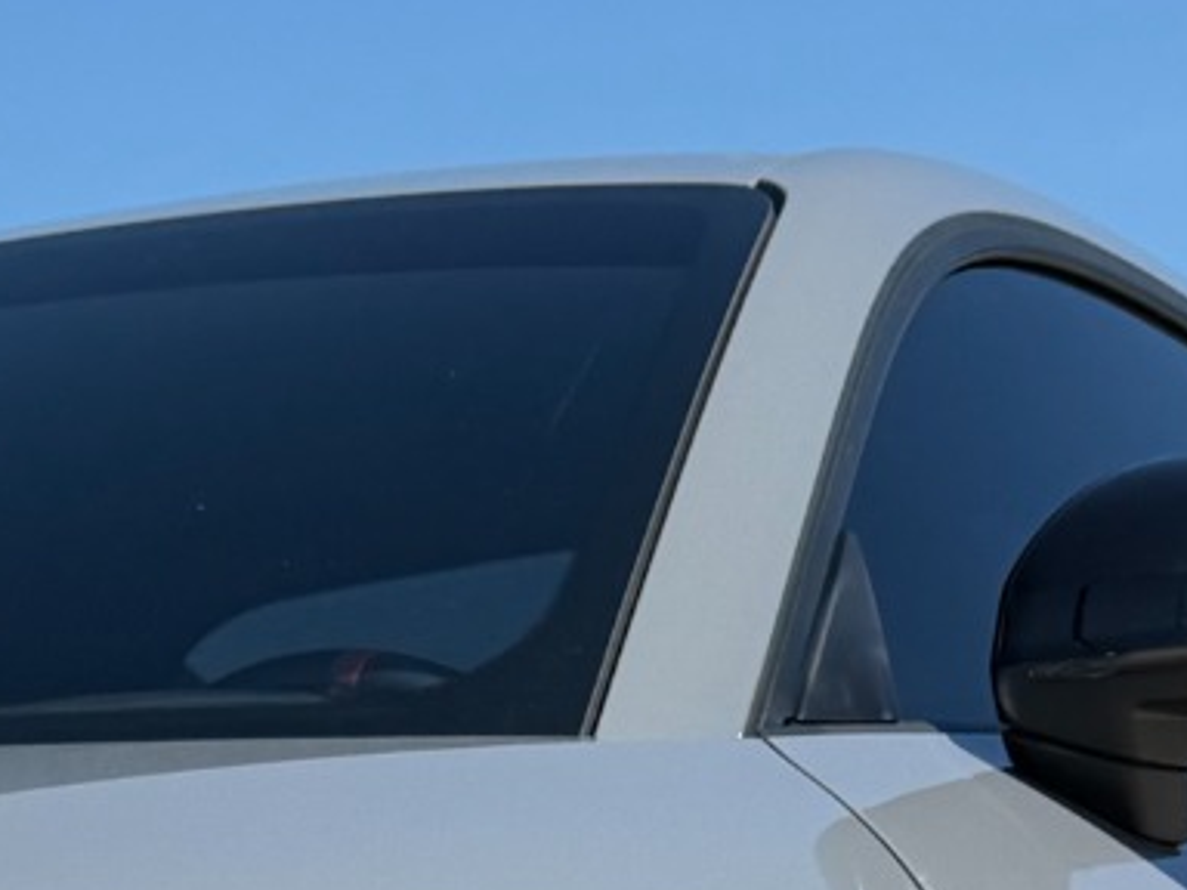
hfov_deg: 14.8
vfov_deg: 10.9
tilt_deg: -11.9
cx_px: -781
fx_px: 4115
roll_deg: +1.9
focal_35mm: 120
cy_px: 1970
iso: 80
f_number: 1.78
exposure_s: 1/5714
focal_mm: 6.76
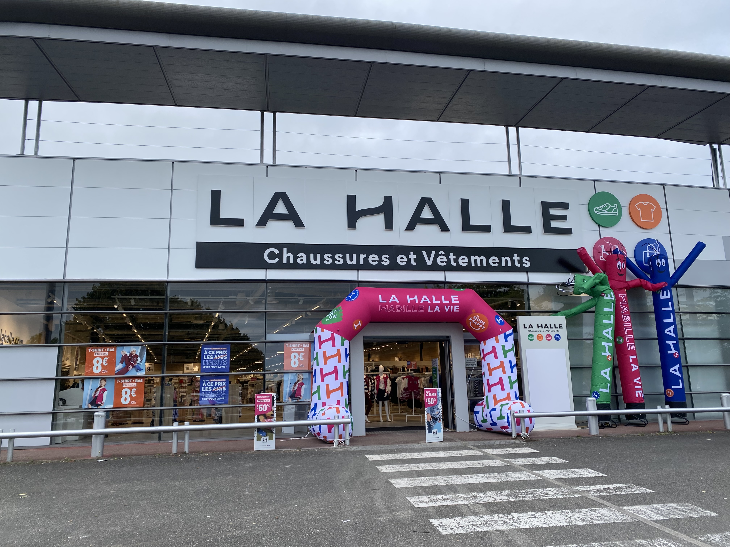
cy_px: 274
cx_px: 365
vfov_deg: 53.1
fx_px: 548
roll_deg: +0.8
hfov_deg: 67.3
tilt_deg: +12.6
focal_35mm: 26
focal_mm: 4.25
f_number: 1.8
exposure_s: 1/898
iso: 32
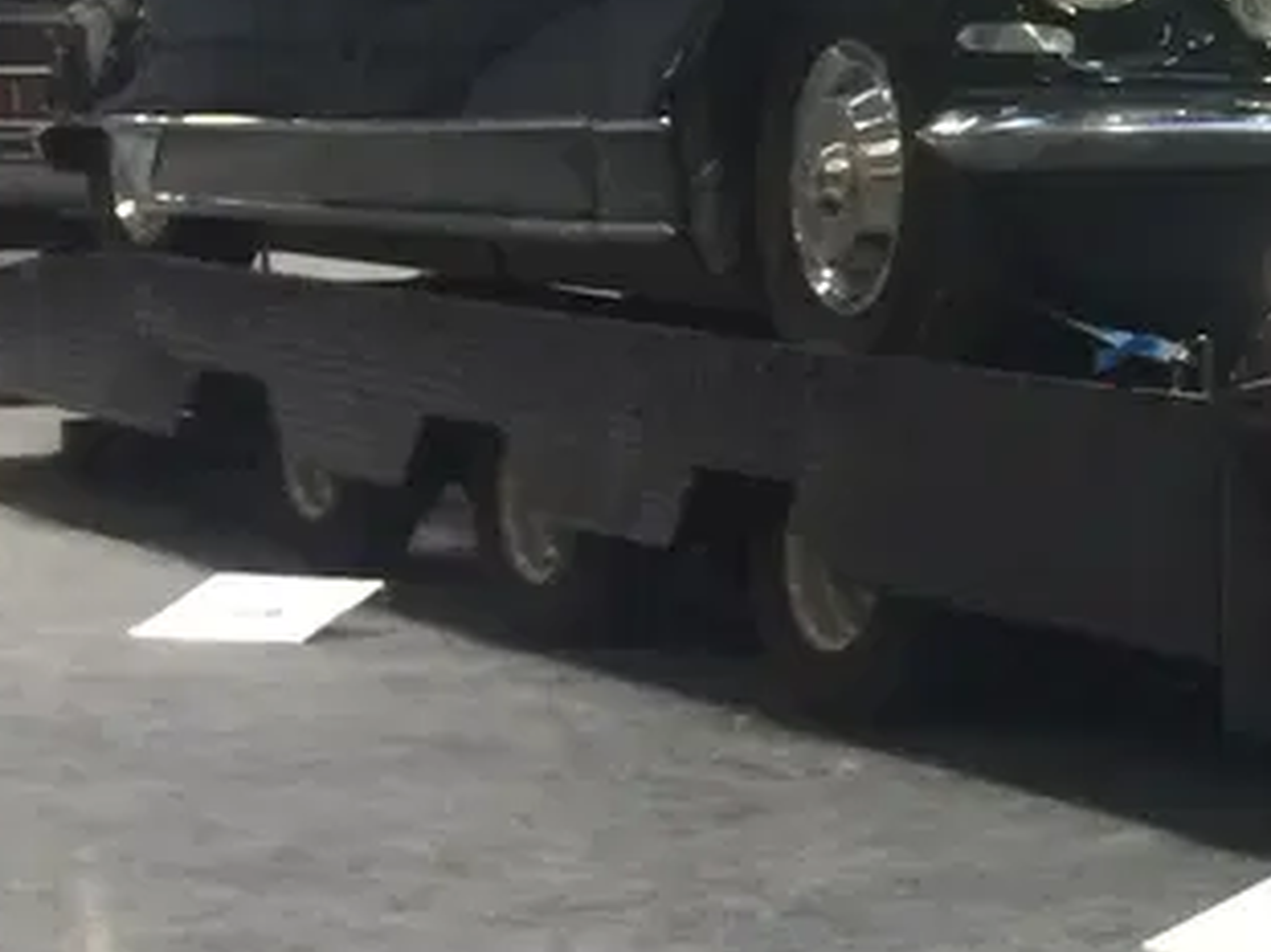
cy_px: 298
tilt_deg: -4.4
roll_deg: -0.7
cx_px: 2325
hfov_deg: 15.1
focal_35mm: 112
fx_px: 4111
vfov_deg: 13.2
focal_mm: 4.15
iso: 100
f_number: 2.2
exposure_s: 1/30
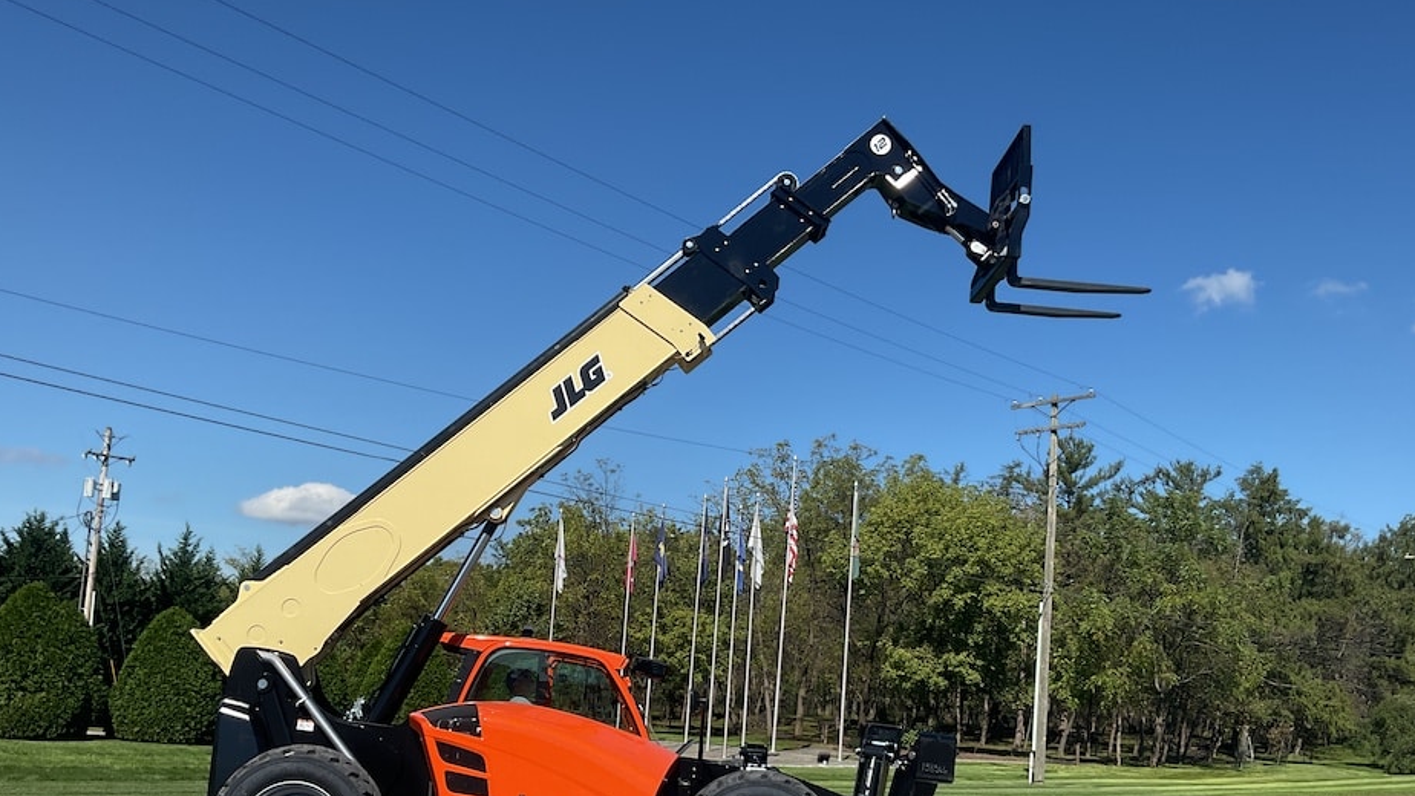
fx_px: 1313
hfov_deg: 56.6
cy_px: 546
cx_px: 724
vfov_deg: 33.4
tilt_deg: +6.0
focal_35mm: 35
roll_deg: -4.3
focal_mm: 3
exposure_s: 1/1984
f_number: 1.8
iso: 16
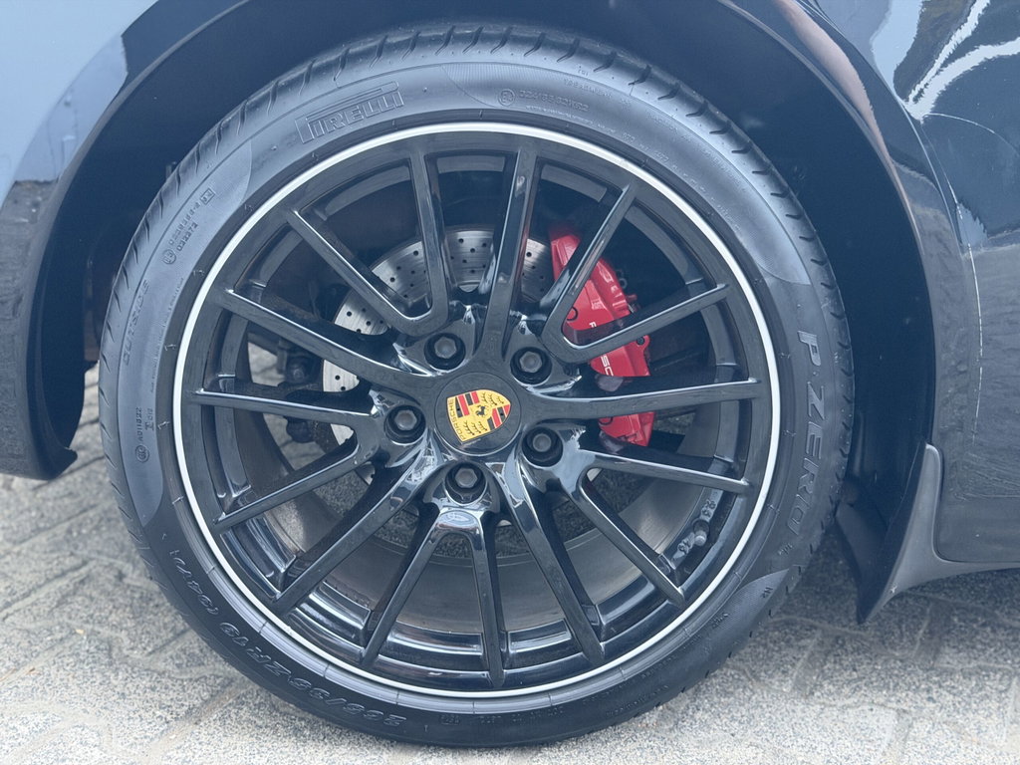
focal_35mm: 48
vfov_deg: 30.3
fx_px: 1414
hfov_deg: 39.7
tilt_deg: -18.5
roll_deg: -1.6
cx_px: 510
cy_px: 382
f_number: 1.78
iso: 320
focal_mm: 6.76
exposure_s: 1/40
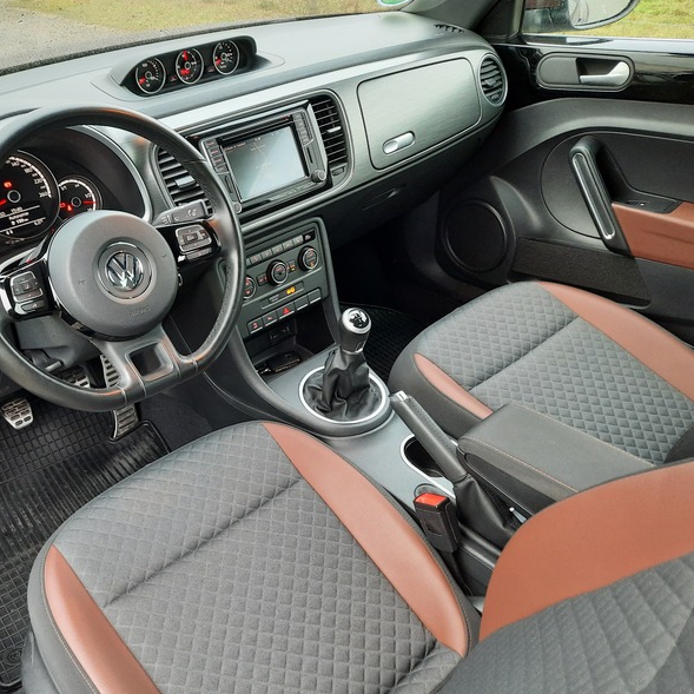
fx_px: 680
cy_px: 345
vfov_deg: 54.0
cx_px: 257
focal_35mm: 30
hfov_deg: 53.4
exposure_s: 1/33
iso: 320
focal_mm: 4.6
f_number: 2
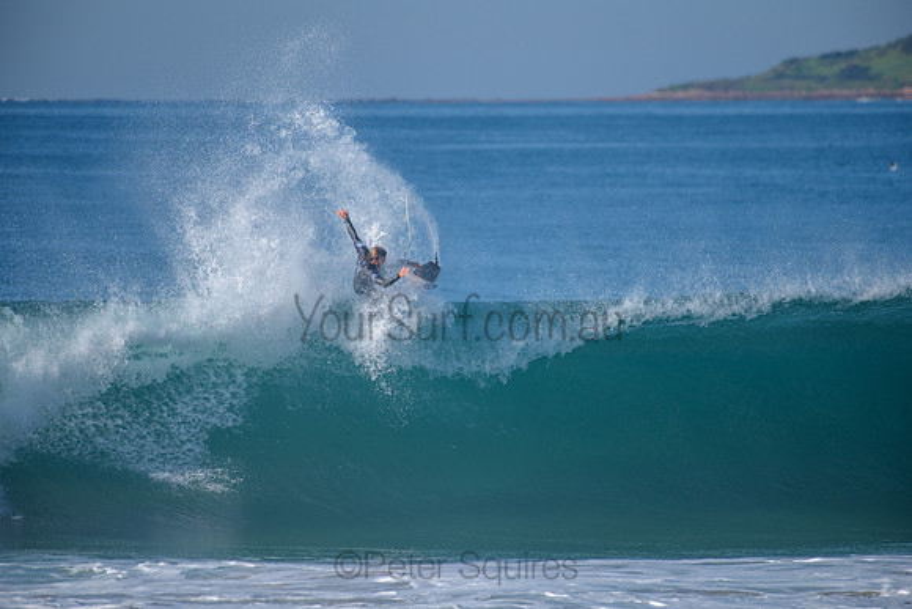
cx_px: 456
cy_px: 304
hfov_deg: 4.1
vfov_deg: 2.7
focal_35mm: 506
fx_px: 12824
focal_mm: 500
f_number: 5.6
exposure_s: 1/2000
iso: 220
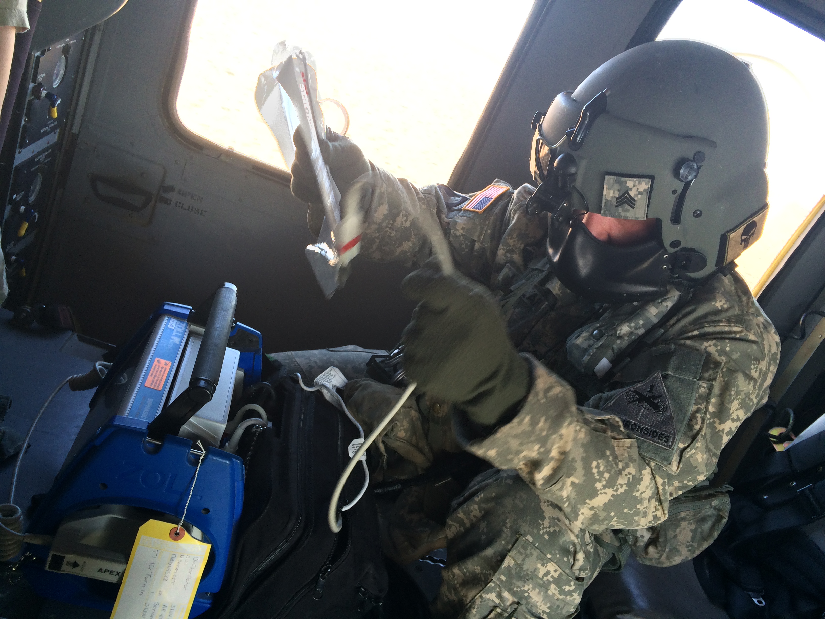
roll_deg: -25.4
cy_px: 310
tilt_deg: -22.2
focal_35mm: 29
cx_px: 412
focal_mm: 4.15
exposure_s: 1/120
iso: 50
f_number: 2.2
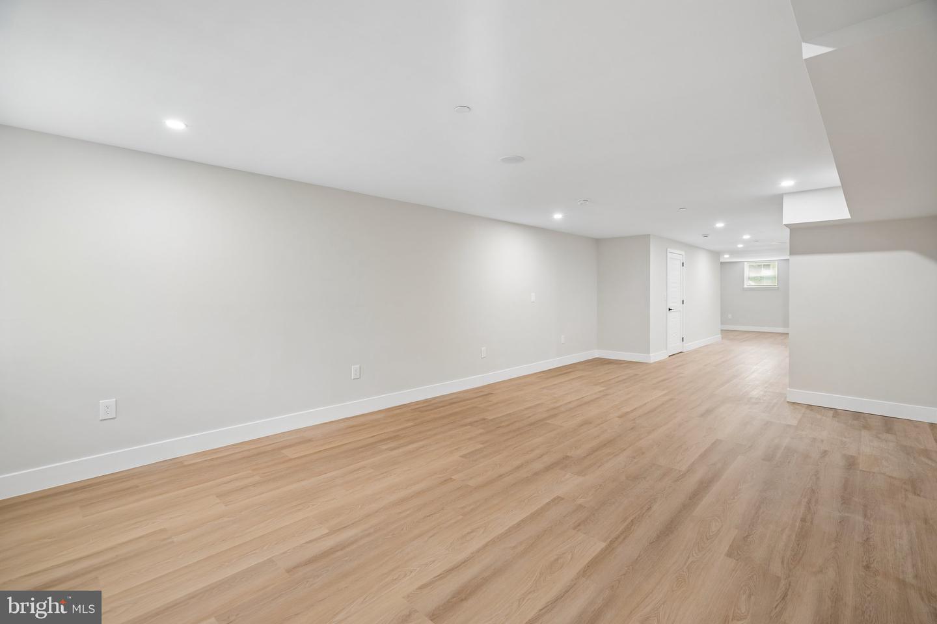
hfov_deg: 96.7
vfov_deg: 73.7
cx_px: 468
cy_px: 312
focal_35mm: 16
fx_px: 416
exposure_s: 1/2.5
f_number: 4
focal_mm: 16
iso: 200
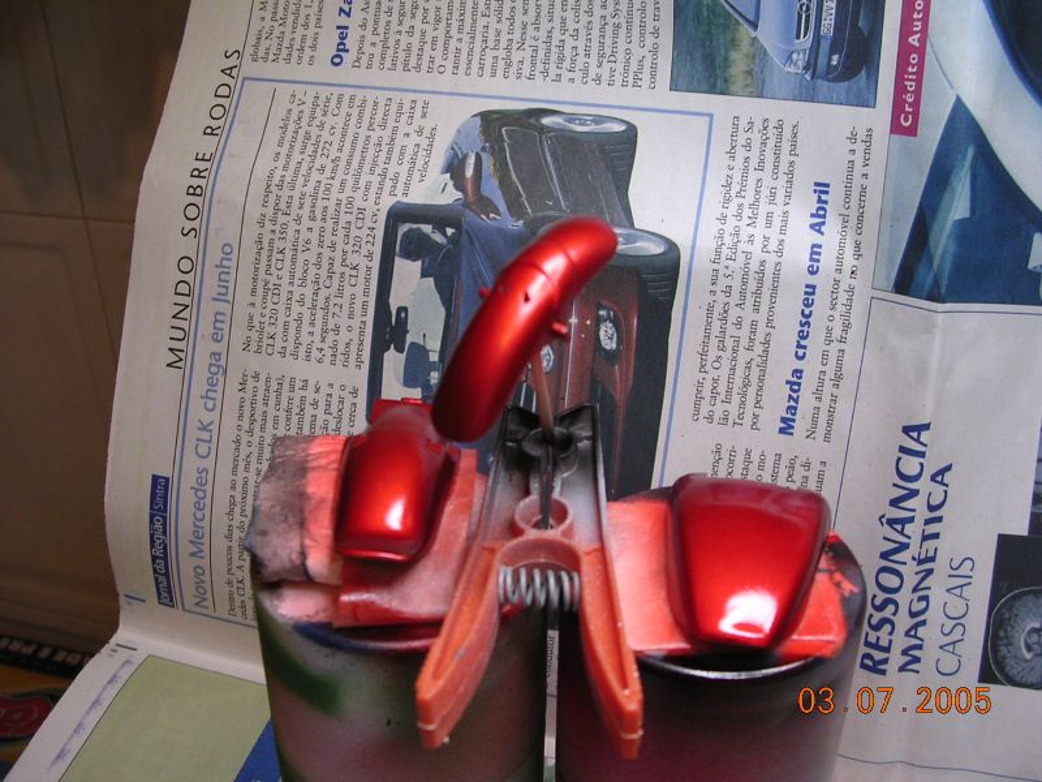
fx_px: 1144
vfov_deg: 37.7
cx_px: 521
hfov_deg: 49.0
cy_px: 391
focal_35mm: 38
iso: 100
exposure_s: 1/11.5
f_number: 2.8
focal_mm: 5.8
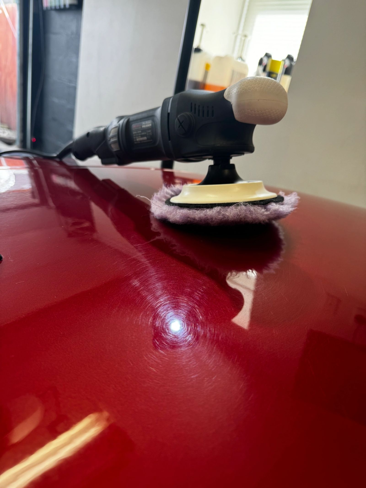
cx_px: 183
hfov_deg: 56.8
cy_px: 244
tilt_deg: -23.5
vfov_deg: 71.6
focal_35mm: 24
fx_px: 338
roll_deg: -12.1
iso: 100
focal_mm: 6.86
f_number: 1.78
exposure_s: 1/120
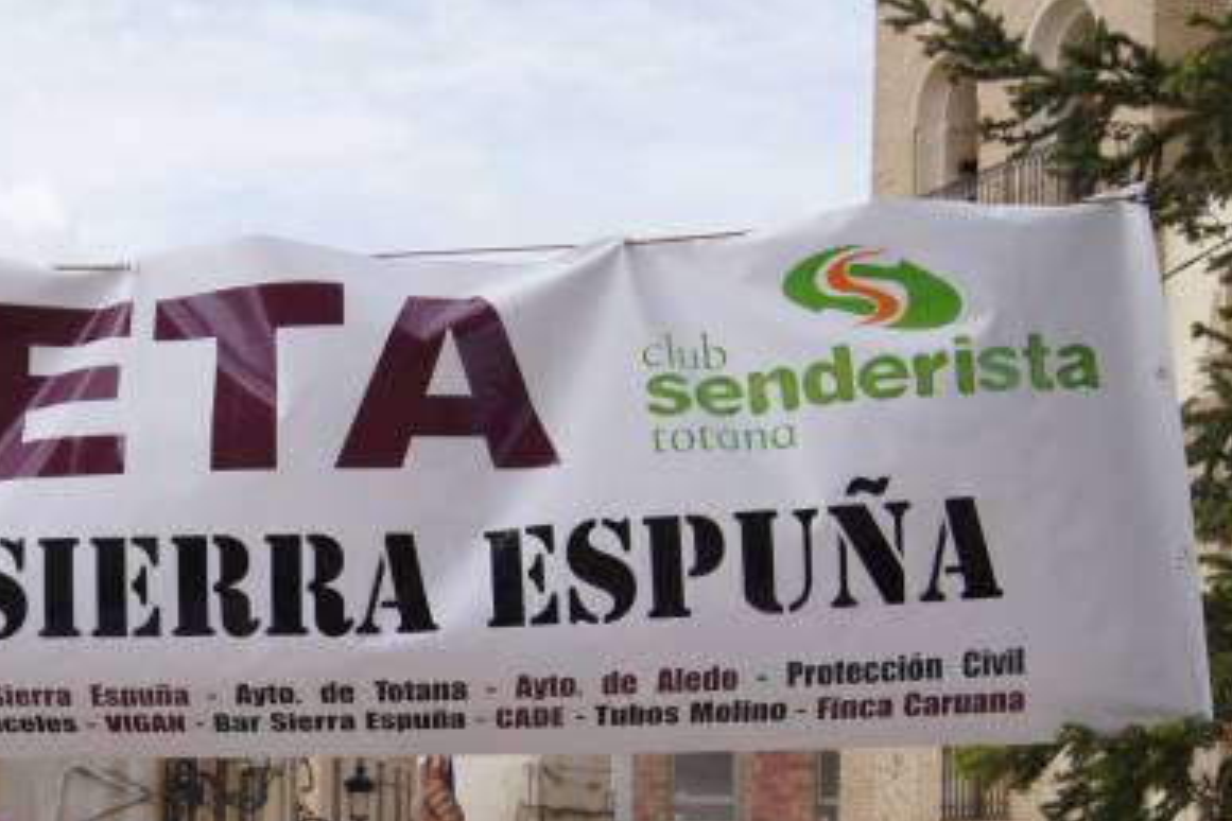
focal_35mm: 79
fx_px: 2703
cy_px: 788
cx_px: 143
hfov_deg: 25.0
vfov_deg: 17.0
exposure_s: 1/1000
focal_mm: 24
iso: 200
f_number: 5
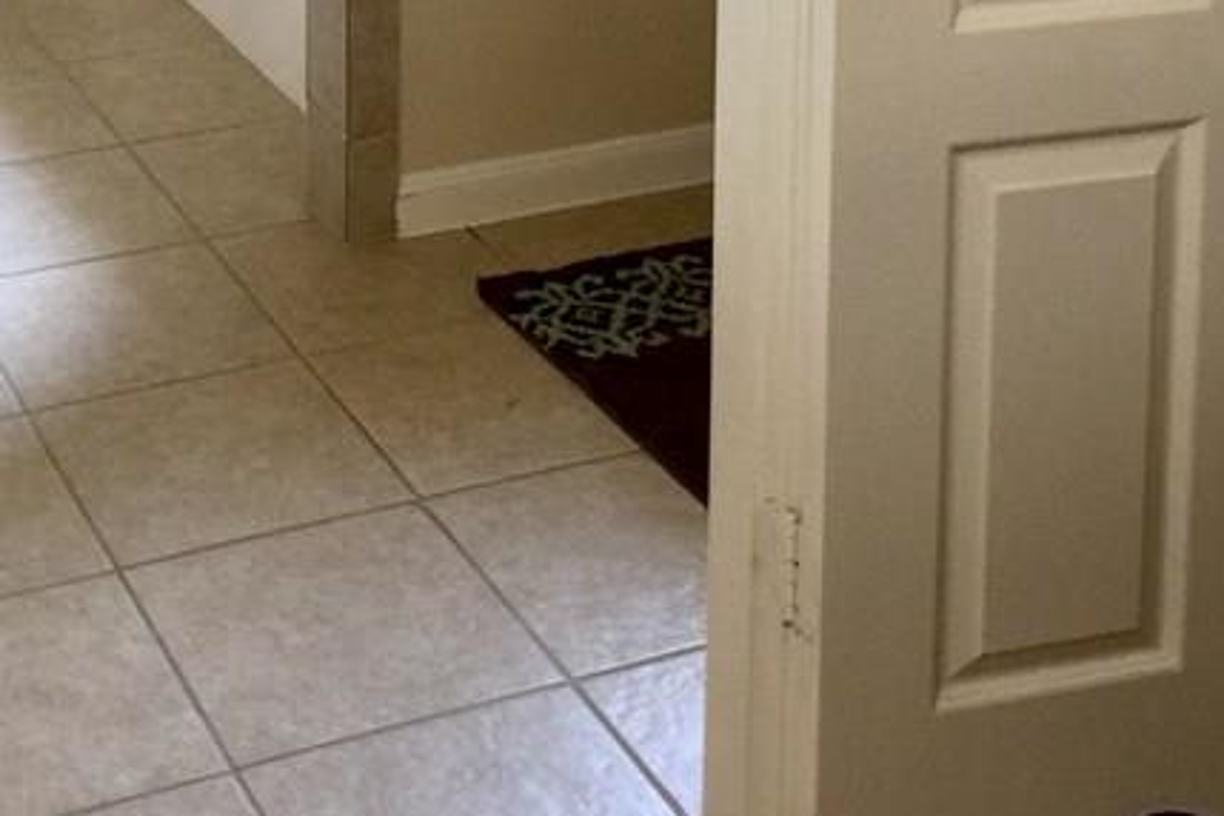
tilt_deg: -6.9
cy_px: -488
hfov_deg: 27.7
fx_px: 2448
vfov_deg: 16.8
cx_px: 320
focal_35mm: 72
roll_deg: +0.1
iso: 40
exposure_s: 1/15
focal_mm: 4.15
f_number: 2.2
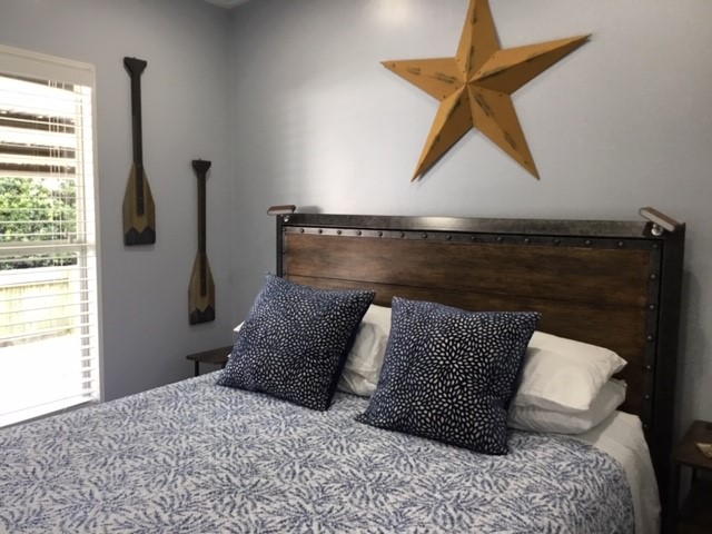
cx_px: 356
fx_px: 638
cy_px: 267
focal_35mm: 31
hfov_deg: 58.4
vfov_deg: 45.4
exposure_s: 1/30
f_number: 2.4
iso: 40
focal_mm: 3.3
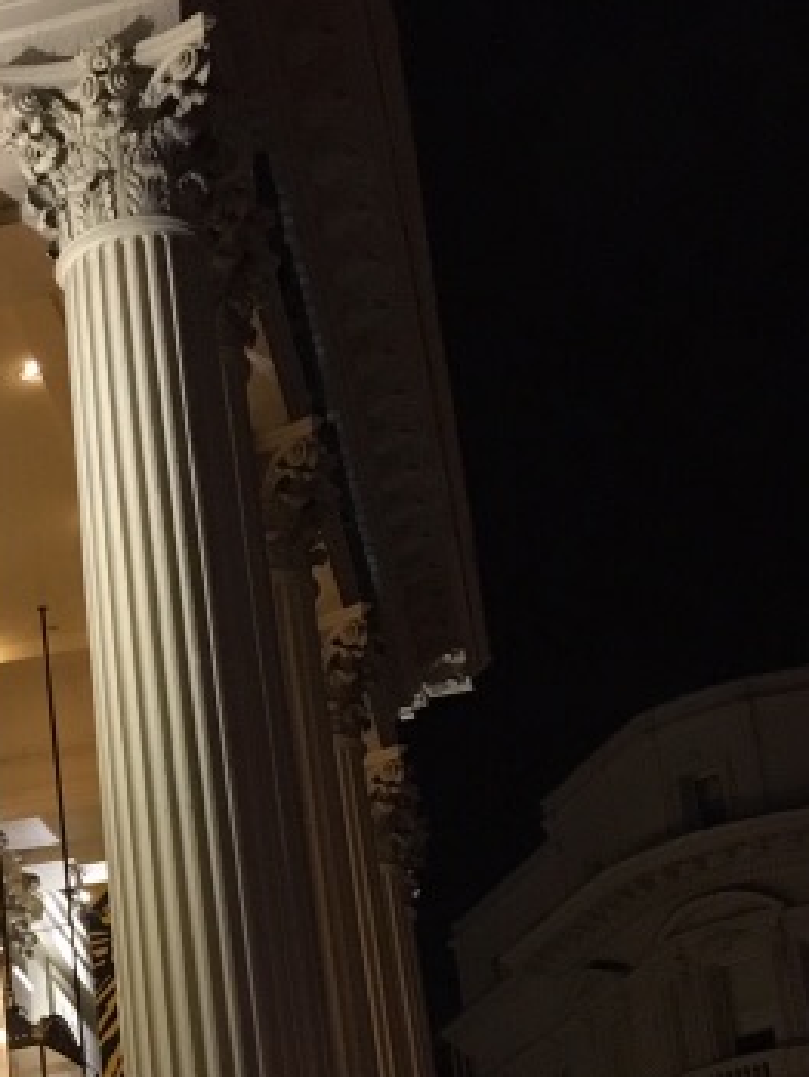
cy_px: 1031
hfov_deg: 16.2
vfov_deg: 22.3
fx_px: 2647
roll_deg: +3.0
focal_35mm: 85
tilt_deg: +18.6
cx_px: -324
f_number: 2.2
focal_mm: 4.15
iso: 160
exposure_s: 1/33
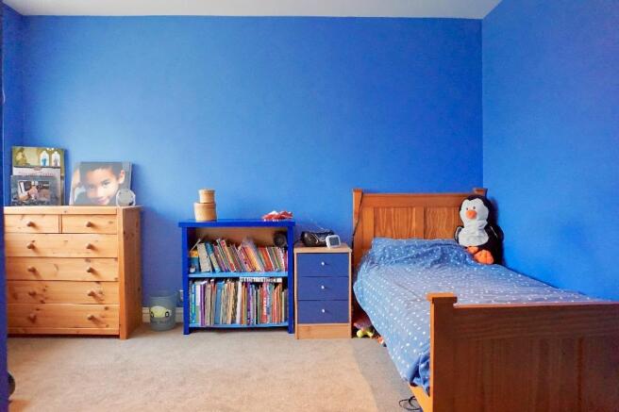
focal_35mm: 24
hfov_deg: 73.8
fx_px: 413
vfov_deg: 53.1
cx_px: 310
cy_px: 206
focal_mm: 16
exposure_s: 1/125
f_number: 3.5
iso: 3200
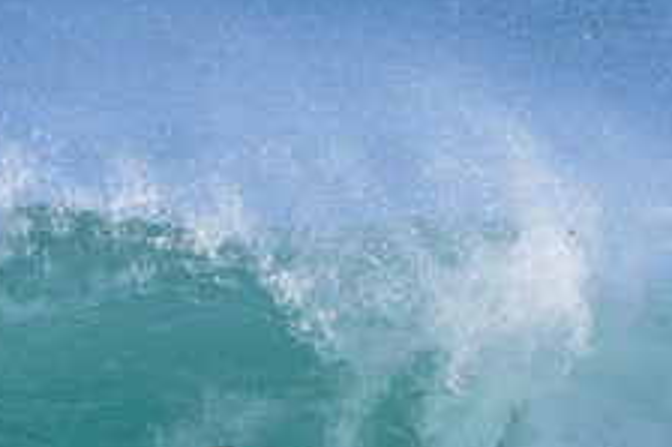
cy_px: 548
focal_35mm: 2592
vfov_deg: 0.5
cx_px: 105
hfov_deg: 0.8
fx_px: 48347
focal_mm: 1000
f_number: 11
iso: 1600
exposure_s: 1/2000
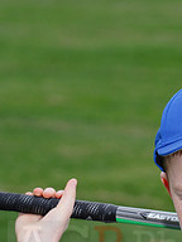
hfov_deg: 3.0
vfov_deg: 4.0
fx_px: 3463
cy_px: 238
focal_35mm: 494
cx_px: 220
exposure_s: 1/200
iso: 200
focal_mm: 170
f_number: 9
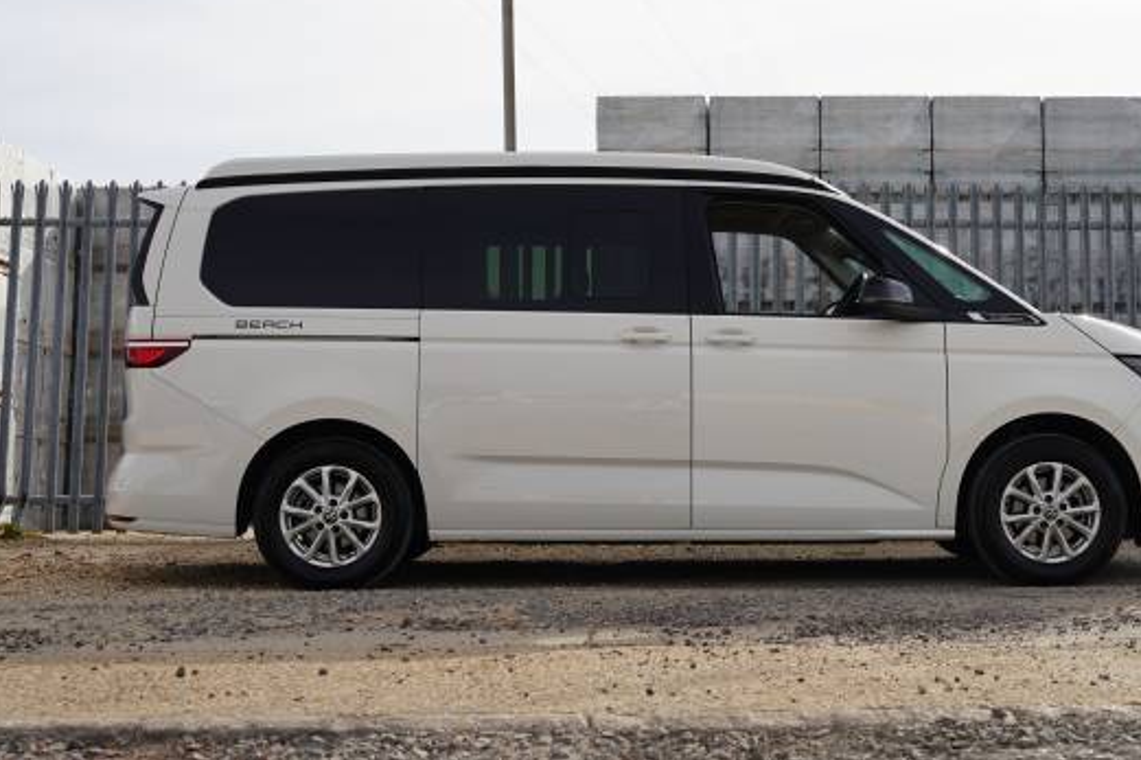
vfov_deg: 22.9
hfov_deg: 33.8
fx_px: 1869
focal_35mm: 59
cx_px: 690
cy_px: 296
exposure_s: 1/400
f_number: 5
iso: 100
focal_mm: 48
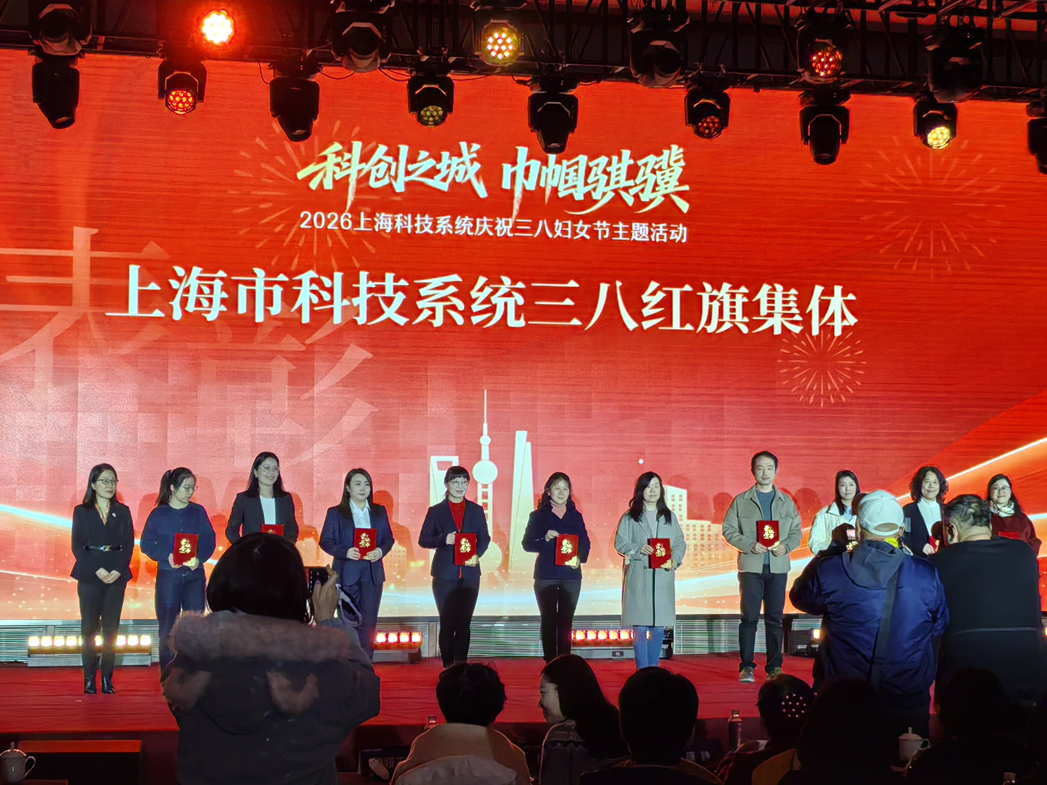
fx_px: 2057
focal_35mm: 68
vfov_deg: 21.6
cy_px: 392
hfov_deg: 28.6
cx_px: 524
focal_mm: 5.52
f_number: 1.9
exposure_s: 1/100
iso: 80
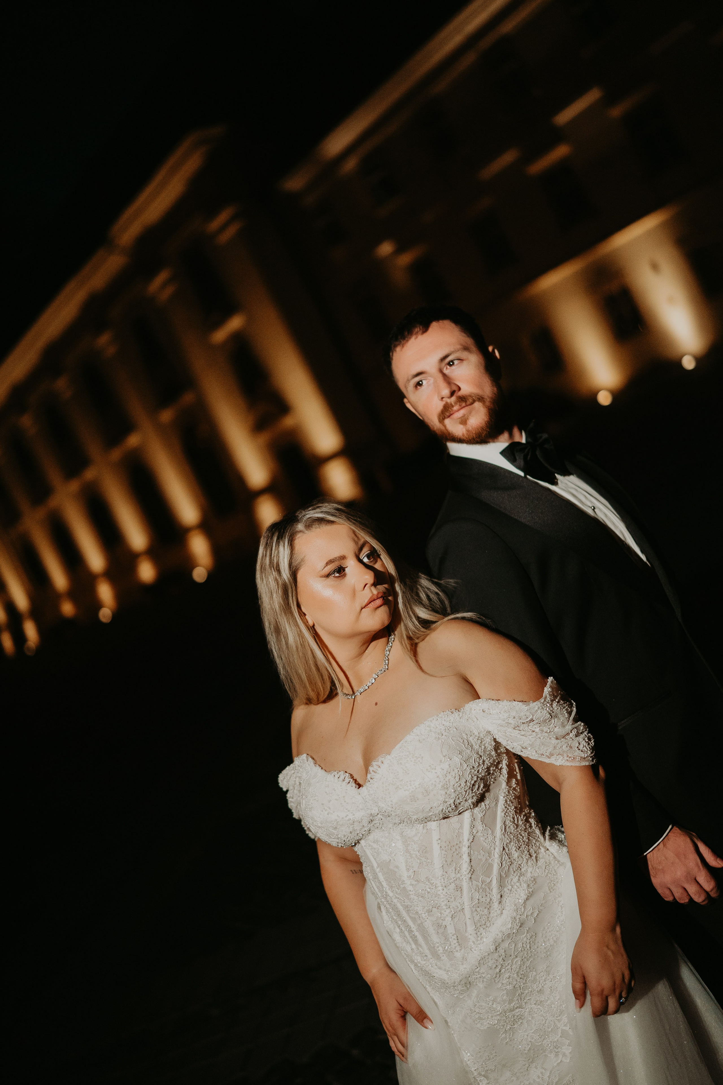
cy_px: 542
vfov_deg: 54.4
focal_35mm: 35
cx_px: 362
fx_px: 1054
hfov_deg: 37.9
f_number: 1.4
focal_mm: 35
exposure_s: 1/1000
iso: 1000
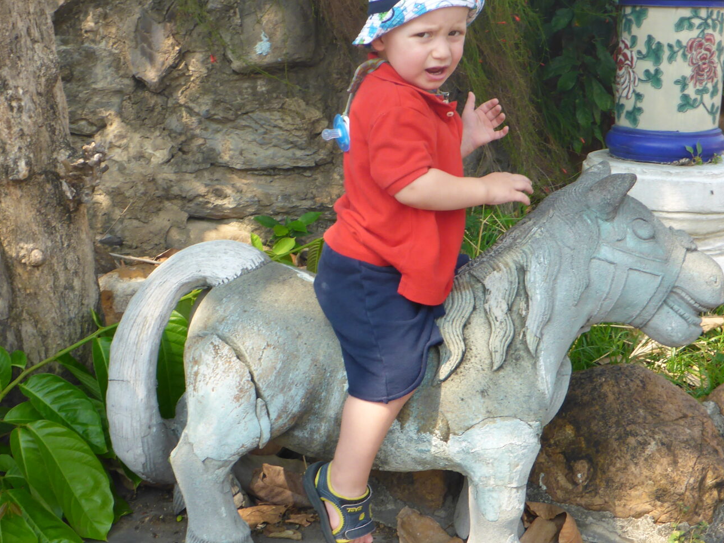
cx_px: 354
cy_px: 234
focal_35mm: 57
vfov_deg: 25.6
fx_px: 1192
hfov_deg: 33.8
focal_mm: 6.4
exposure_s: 1/200
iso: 100
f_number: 3.9
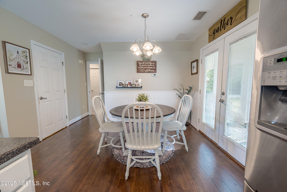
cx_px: 144
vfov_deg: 81.2
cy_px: 96
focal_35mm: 14
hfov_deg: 104.2
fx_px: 112
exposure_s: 1/80
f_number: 8
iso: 500
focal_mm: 14
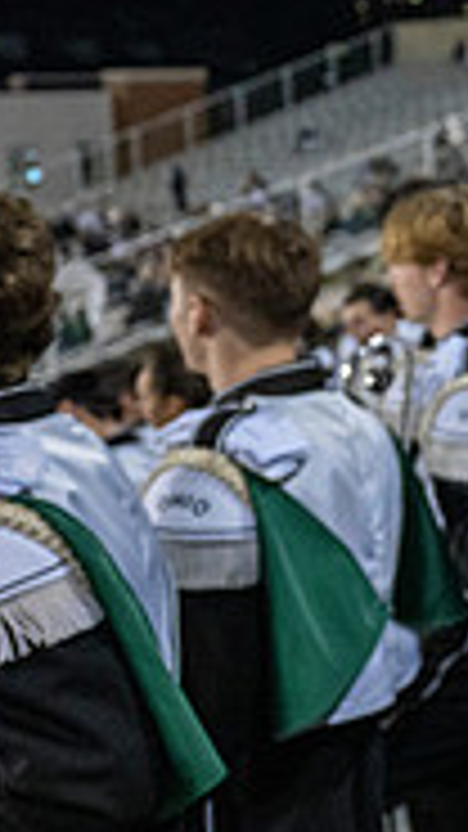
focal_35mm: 82
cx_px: 1130
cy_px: 119
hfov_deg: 11.9
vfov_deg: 25.3
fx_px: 1810
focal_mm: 25
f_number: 3.2
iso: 2000
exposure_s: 1/500
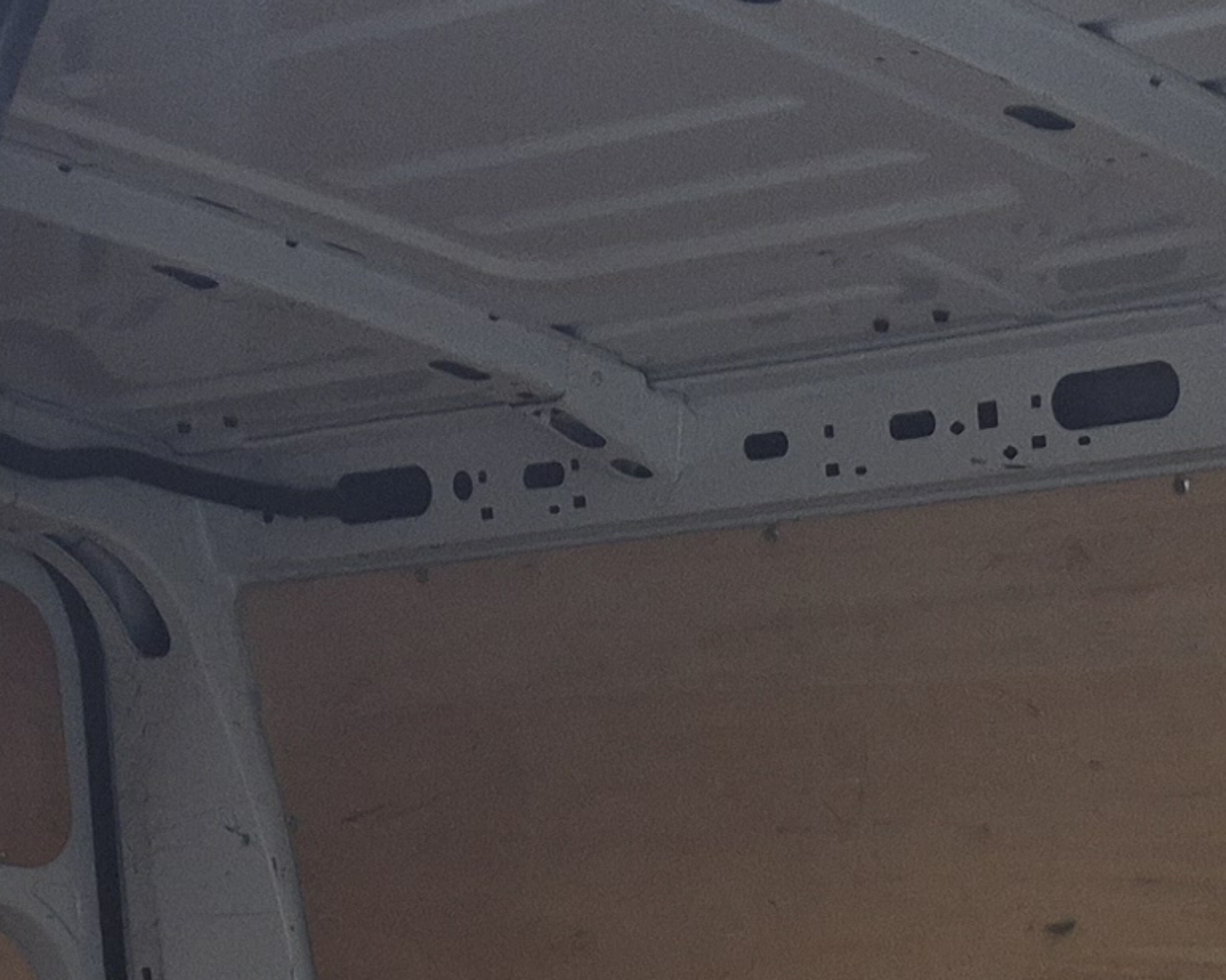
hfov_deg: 16.2
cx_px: 1082
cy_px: 2030
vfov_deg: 11.7
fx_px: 4244
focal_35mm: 117
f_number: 1.8
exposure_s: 1/180
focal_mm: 5.4
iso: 64
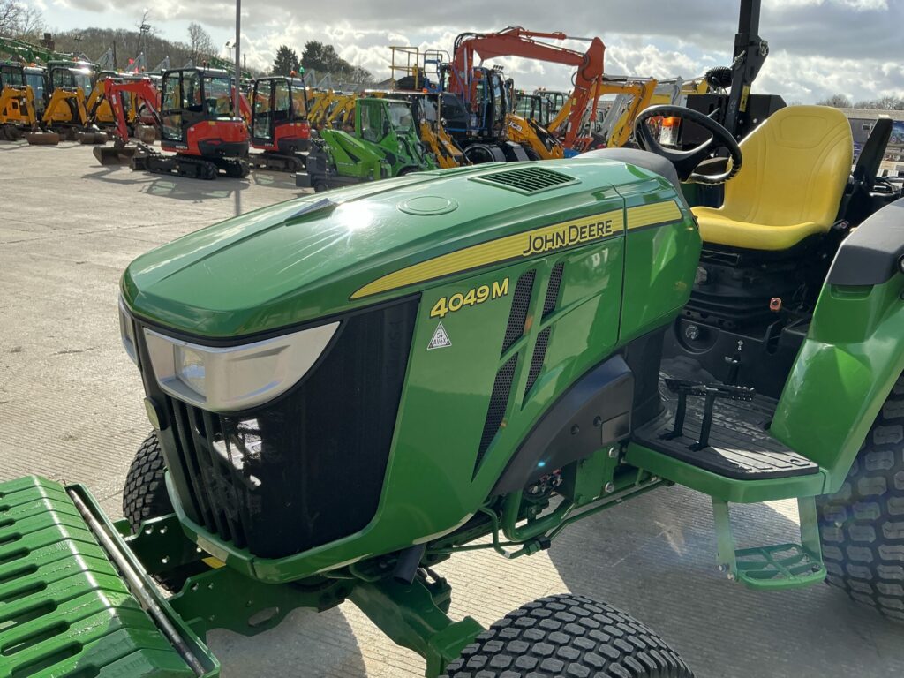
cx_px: 452
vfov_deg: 49.7
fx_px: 731
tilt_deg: -15.0
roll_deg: -1.8
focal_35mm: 28
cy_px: 339
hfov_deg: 63.4
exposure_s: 1/912
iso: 25
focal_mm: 3
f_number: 1.8
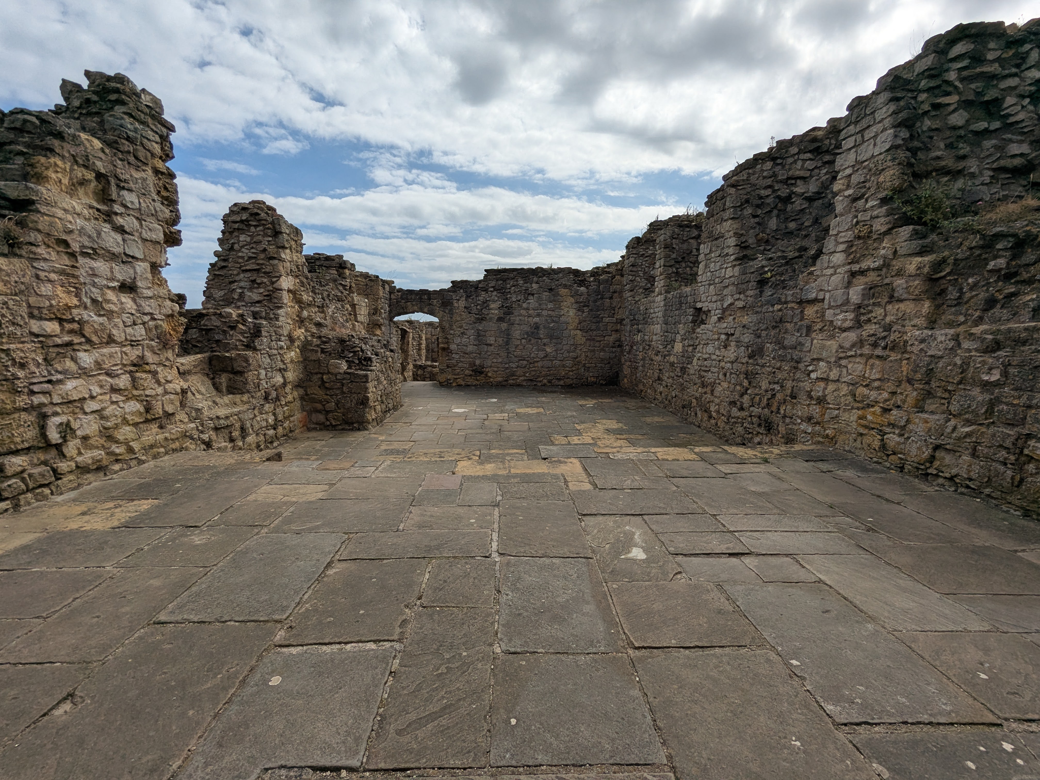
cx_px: 520
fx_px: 481
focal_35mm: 16
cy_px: 390
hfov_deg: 94.5
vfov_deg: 78.1
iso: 50
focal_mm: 2.35
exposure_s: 1/4049
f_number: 2.2
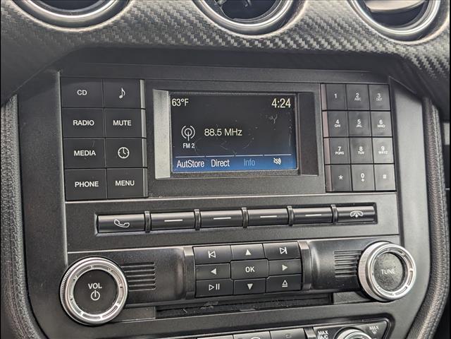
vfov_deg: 29.7
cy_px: 170
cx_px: 226
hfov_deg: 38.9
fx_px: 638
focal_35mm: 49
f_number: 1.68
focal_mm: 6.9
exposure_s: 1/625
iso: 325
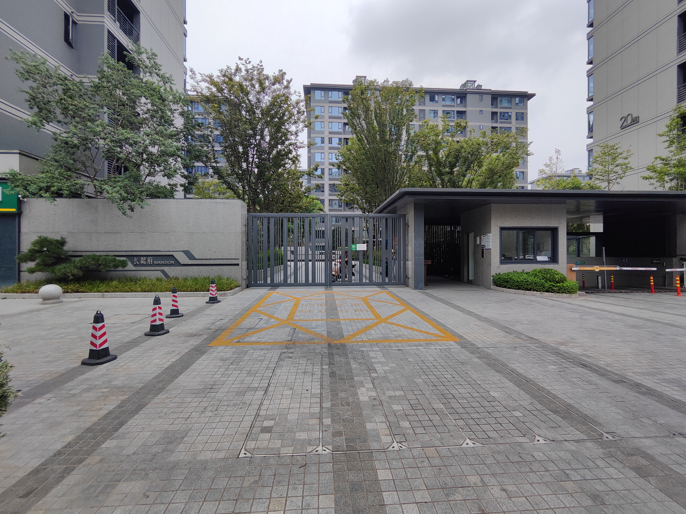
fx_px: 317
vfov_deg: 78.1
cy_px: 257
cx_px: 343
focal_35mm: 16
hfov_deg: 94.5
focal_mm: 2.13
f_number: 2.4
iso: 50
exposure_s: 1/860
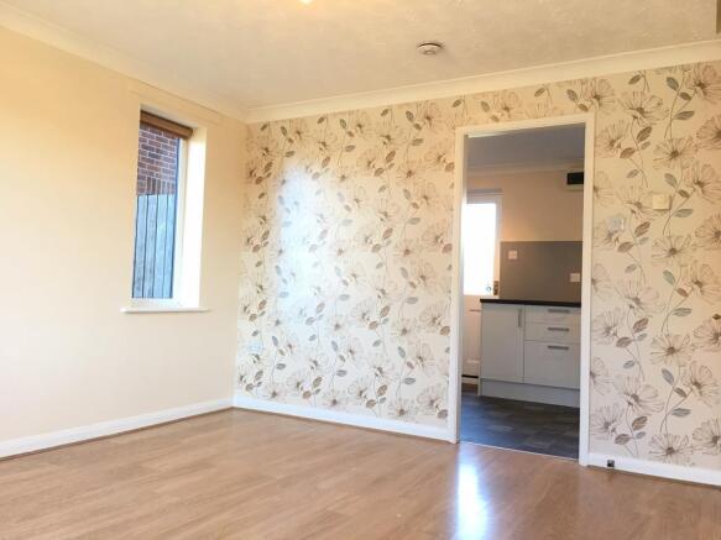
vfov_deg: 48.2
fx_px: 604
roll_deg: -2.6
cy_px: 270
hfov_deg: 61.7
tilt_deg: +2.0
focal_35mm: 29
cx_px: 360
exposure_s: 1/33
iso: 50
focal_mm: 4.15
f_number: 2.2
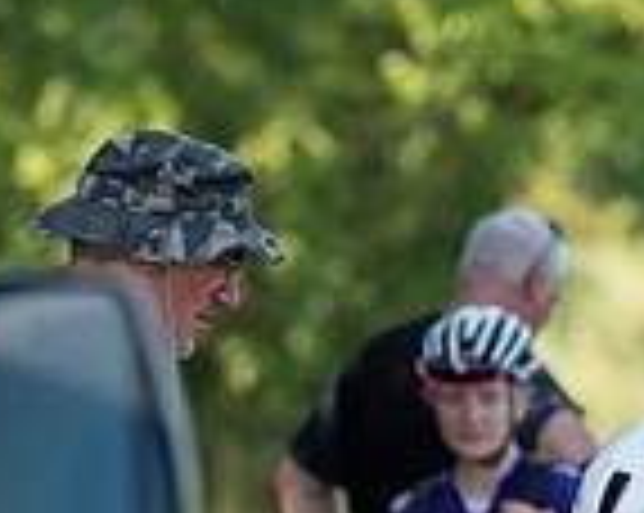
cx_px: 619
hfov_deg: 1.8
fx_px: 20442
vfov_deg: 1.4
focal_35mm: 1074
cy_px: 453
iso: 500
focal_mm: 200
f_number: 4.5
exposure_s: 1/1250
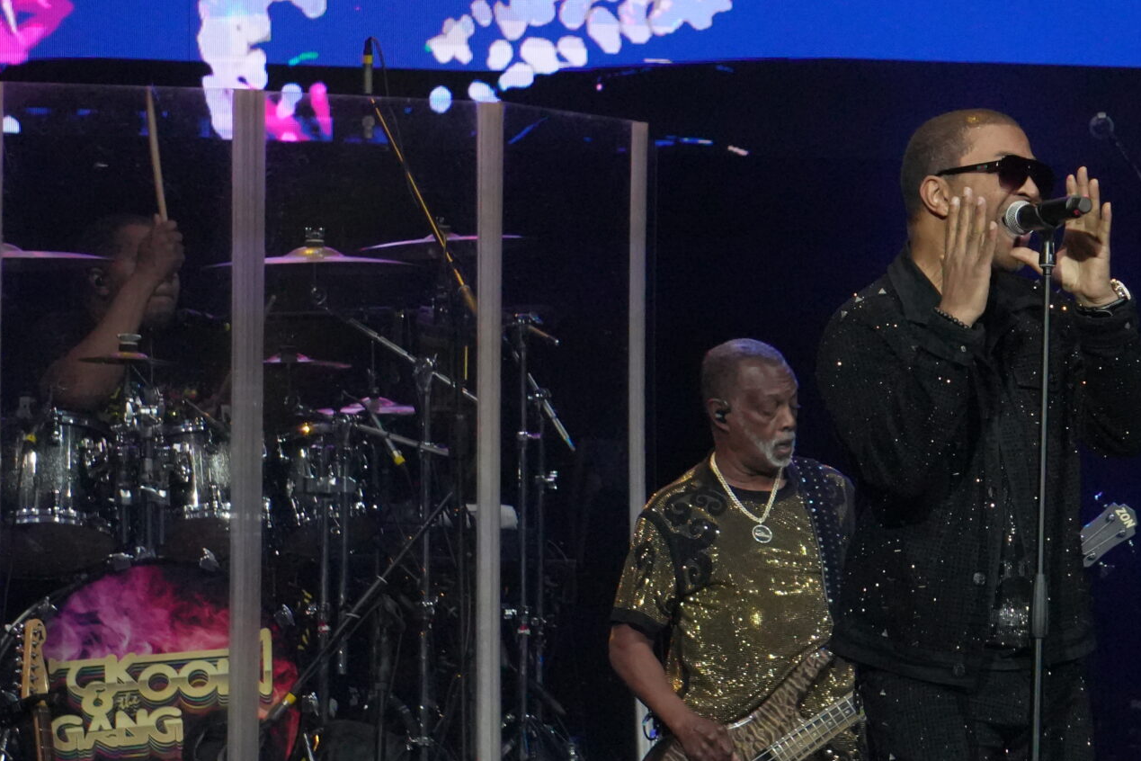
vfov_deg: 4.0
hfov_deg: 6.0
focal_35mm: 342
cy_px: 322
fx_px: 10839
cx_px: 1030
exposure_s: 1/800
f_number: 5.6
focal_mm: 113
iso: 4000
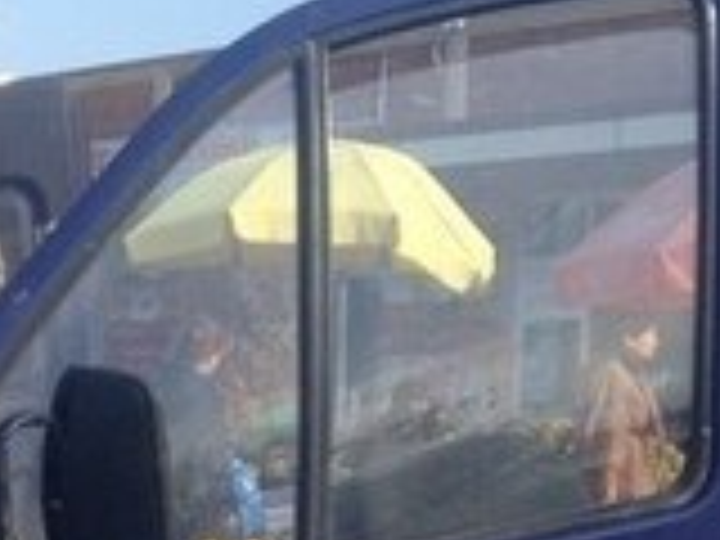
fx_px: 2995
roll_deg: +2.6
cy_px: 925
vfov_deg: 9.8
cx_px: -716
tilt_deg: -16.7
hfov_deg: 12.2
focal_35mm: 144
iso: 50
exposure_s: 1/649
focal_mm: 4.28
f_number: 2.4
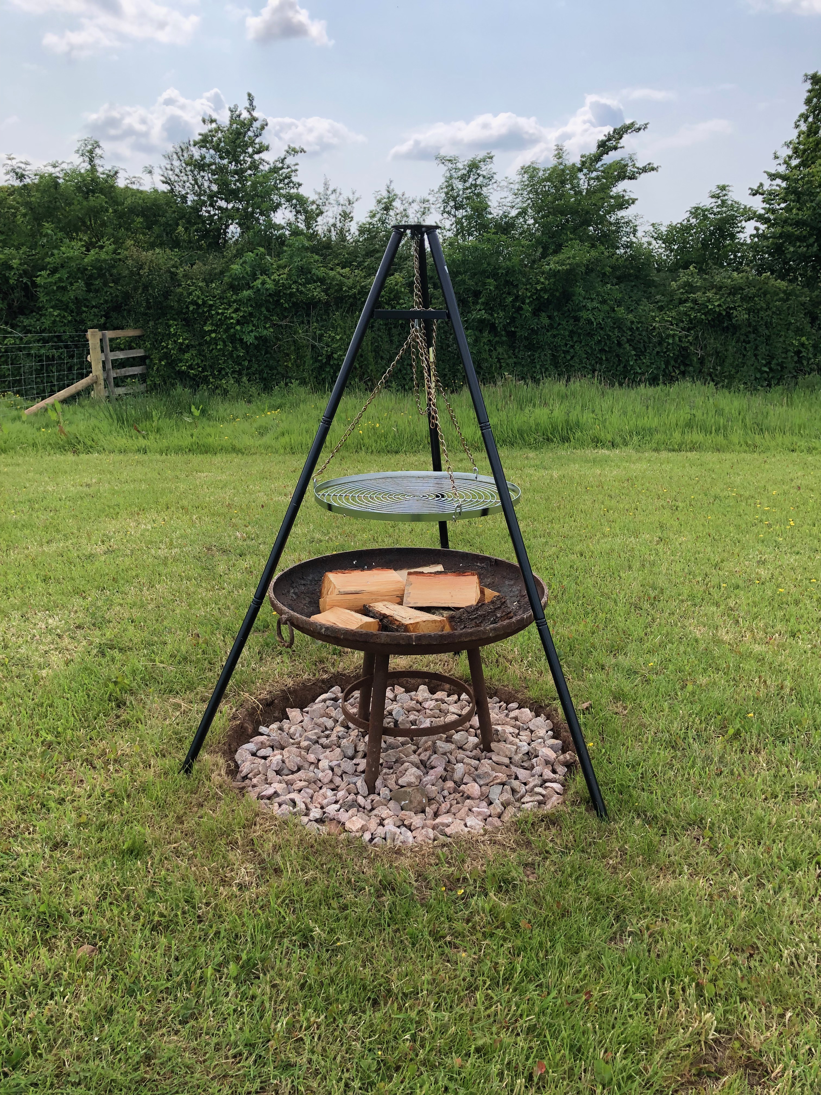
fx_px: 885
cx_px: 410
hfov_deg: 49.7
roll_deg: -0.2
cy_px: 548
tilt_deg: -16.6
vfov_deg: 63.4
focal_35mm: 28
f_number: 1.8
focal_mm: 3.99
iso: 20
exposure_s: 1/960
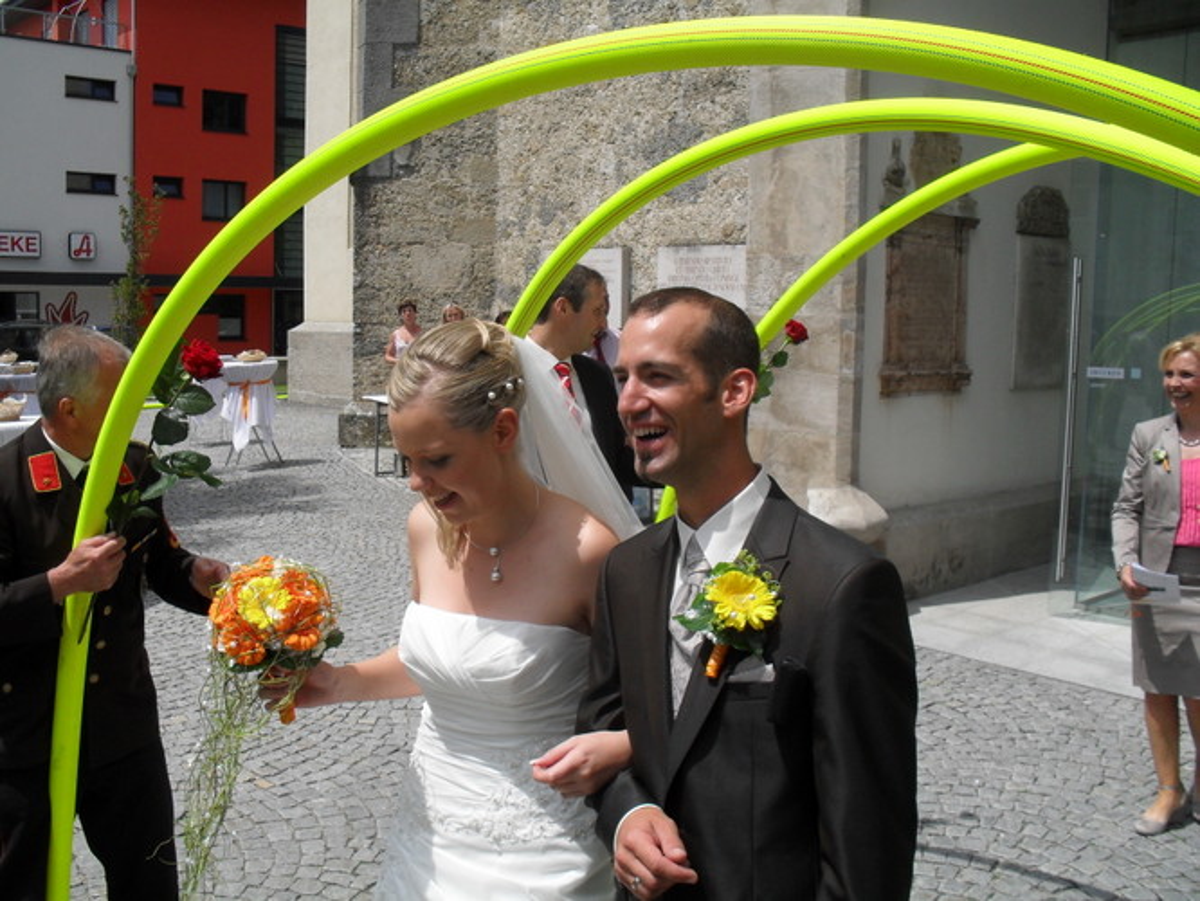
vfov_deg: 40.7
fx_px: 1214
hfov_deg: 52.6
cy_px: 450
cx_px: 600
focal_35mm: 35
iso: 100
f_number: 8.4
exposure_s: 1/350
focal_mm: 6.3
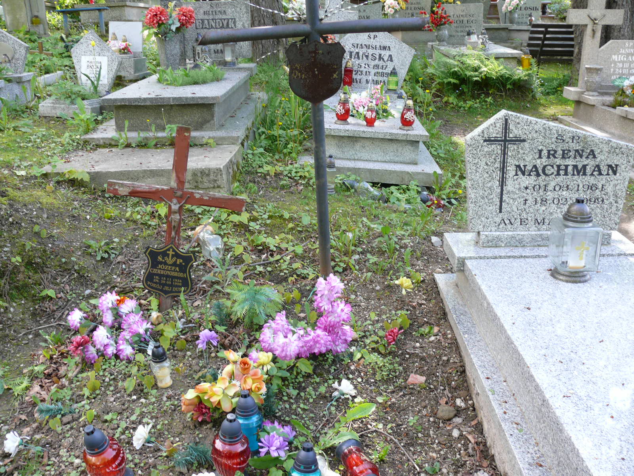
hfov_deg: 52.6
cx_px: 317
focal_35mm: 35
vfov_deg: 40.7
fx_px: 641
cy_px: 238
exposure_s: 1/125
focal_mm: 7.4
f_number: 2.8
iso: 100
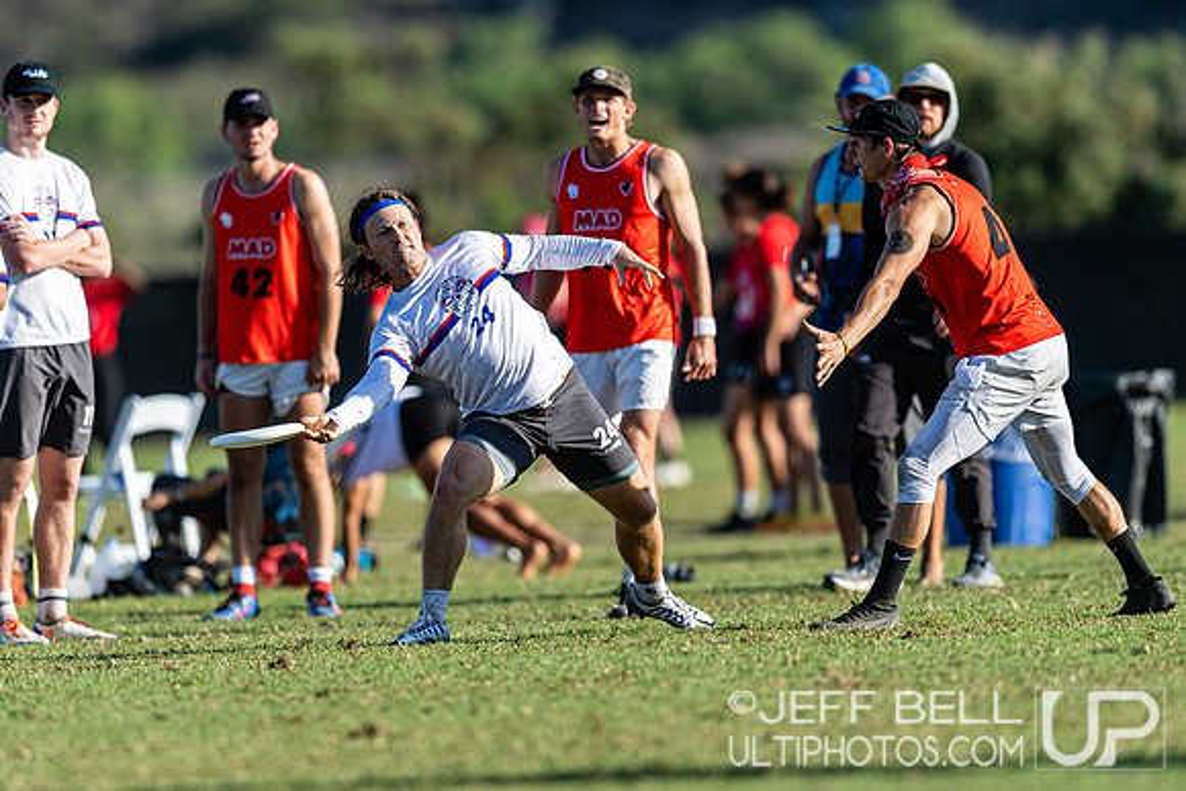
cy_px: 385
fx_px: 17257
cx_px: 558
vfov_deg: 2.6
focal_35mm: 524
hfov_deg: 3.9
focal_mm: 400
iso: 100
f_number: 3.2
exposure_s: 1/2000
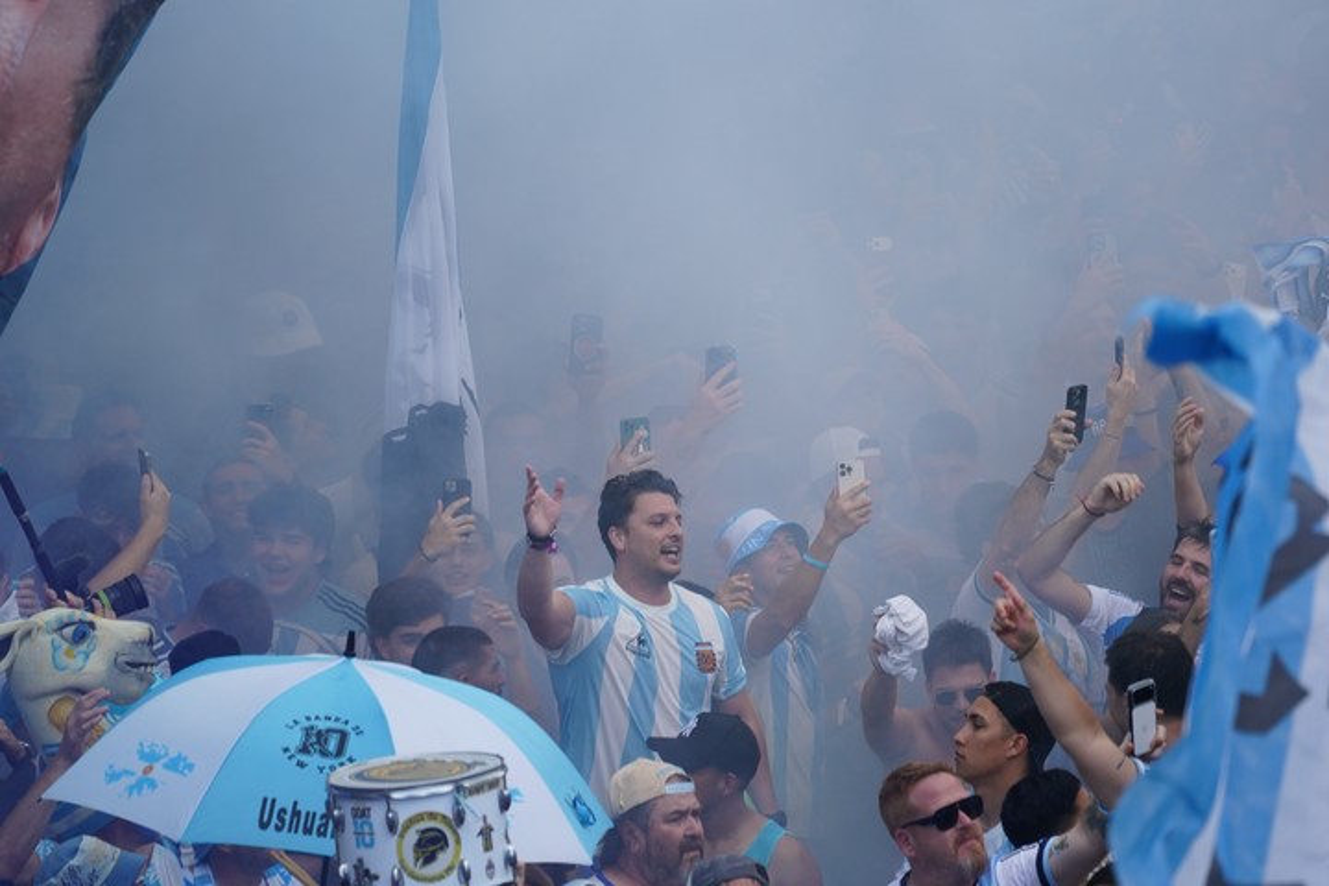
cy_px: 443
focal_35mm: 273
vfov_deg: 5.0
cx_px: 664
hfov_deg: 7.5
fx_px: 10077
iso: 640
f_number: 5.6
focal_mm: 273
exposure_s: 1/400
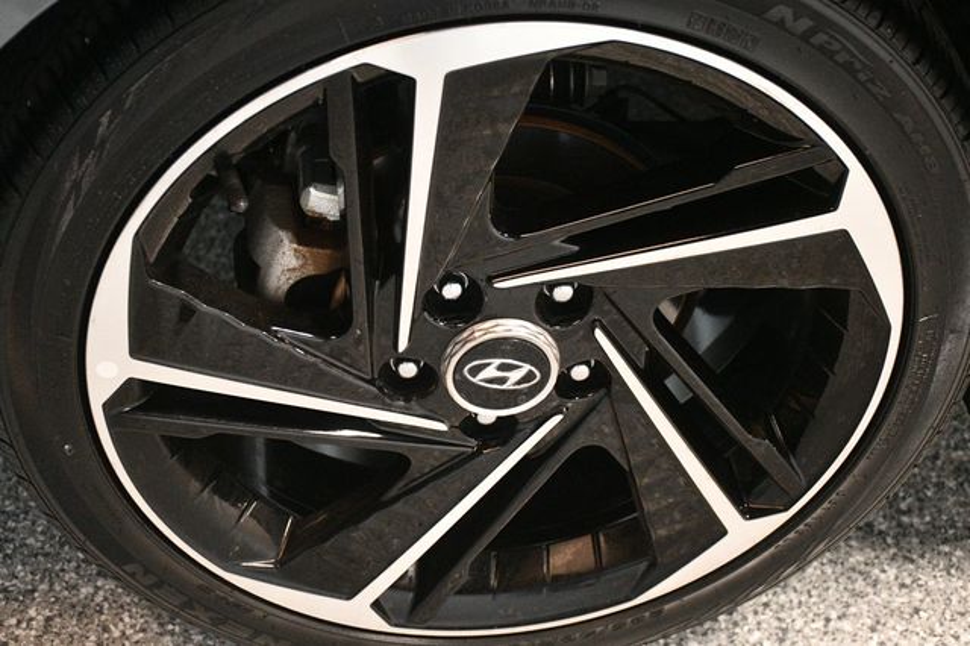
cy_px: 323
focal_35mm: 63
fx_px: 1697
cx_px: 485
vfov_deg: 21.5
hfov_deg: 31.9
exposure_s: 1/60
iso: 5600
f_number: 4.5
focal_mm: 42
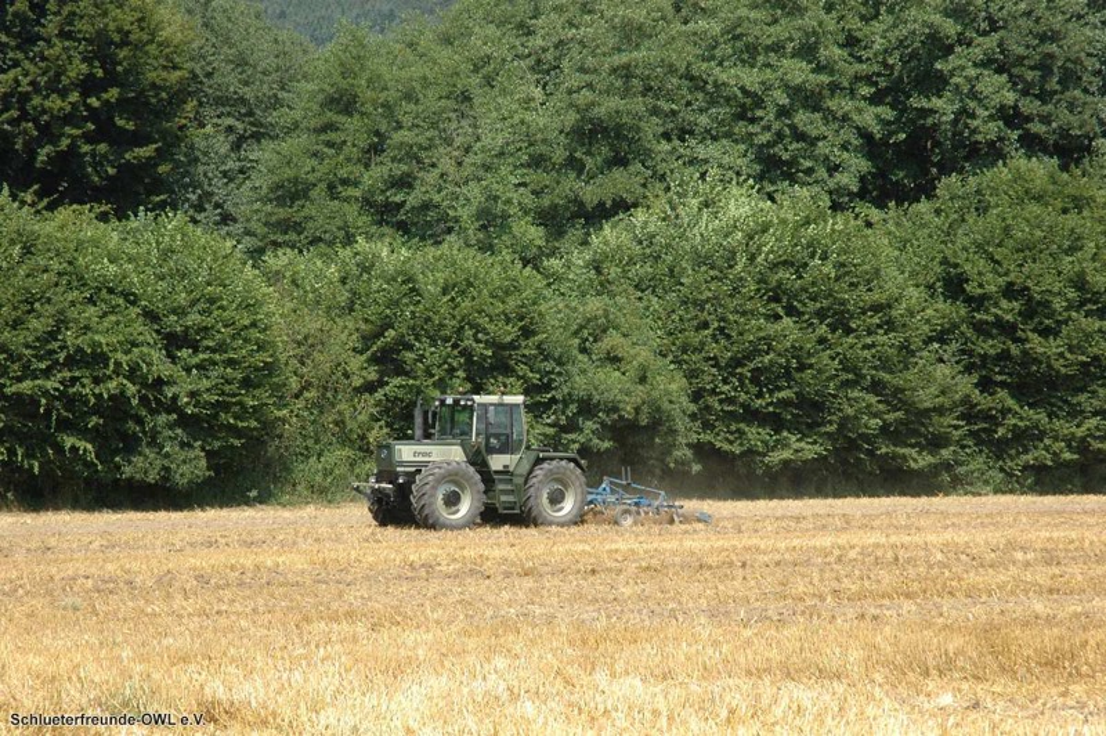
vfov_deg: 13.0
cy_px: 368
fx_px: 3223
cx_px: 553
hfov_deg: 19.5
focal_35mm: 105
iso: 400
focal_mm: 70
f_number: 9
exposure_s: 1/320
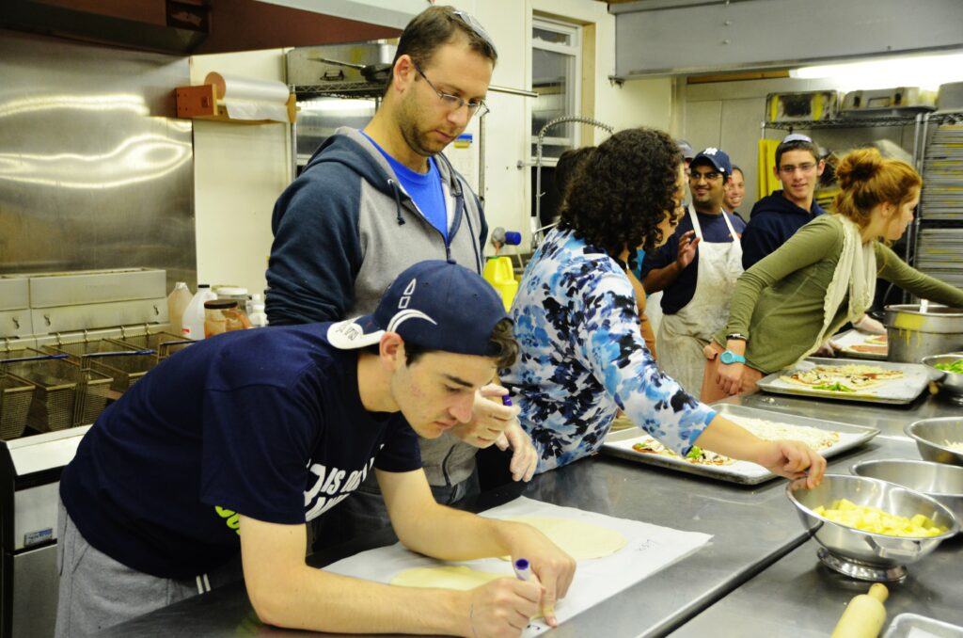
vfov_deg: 30.7
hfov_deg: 45.0
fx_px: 1161
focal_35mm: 44
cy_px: 319
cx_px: 482
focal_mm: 29
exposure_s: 1/100
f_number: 4
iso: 1250
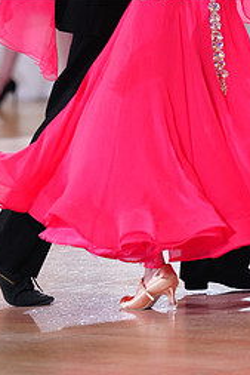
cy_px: -49
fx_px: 4629
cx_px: 169
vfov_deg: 4.6
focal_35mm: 445
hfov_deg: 3.1
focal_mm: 194
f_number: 2.8
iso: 2000
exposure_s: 1/400
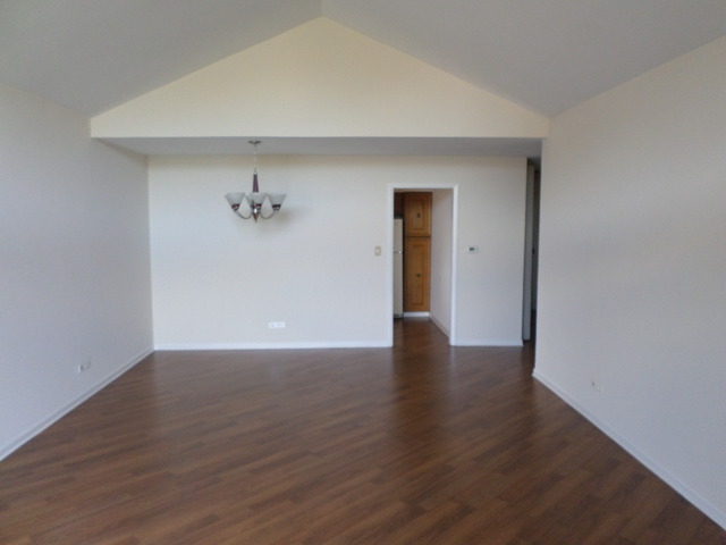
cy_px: 272
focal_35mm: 25
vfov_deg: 54.9
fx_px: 524
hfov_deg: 69.4
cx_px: 363
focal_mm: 4.5
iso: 160
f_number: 2.5
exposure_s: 1/30
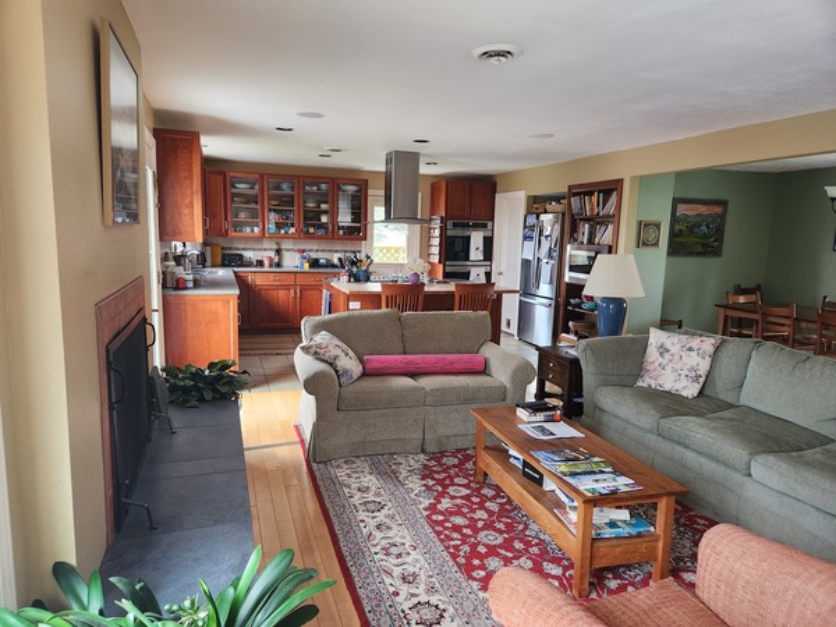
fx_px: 555
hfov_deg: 73.9
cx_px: 418
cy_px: 314
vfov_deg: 58.9
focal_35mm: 23
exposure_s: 1/120
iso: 500
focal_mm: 5.4
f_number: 1.8
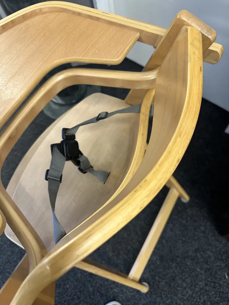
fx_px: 212
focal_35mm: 24
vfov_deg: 71.6
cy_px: 152
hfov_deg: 56.8
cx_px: 114
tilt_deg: -64.5
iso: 250
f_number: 1.78
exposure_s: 1/50
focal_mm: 6.86
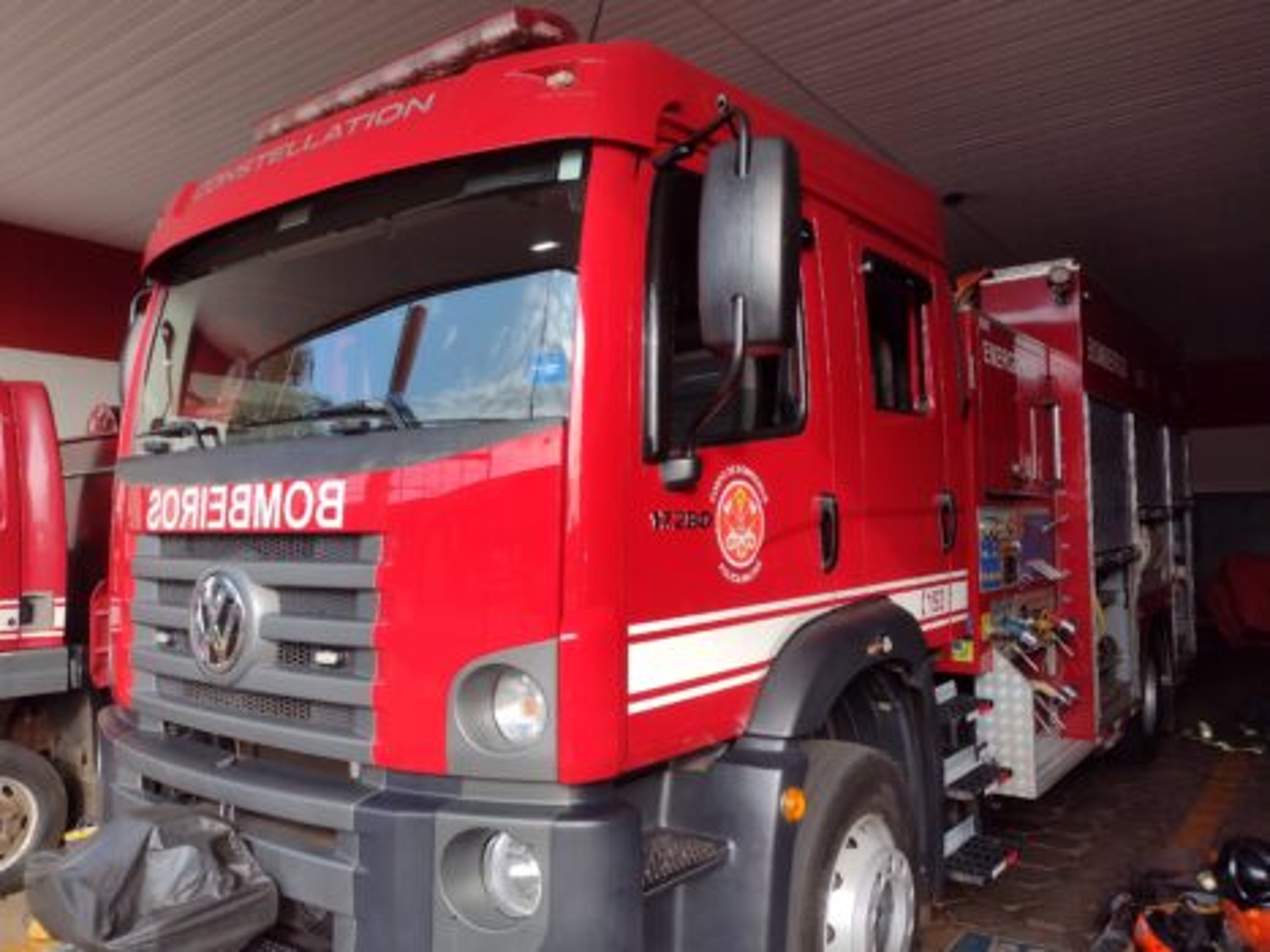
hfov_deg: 65.3
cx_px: 635
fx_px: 990
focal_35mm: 27
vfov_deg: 51.3
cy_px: 476
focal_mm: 4.71
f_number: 1.7
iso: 100
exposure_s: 1/539
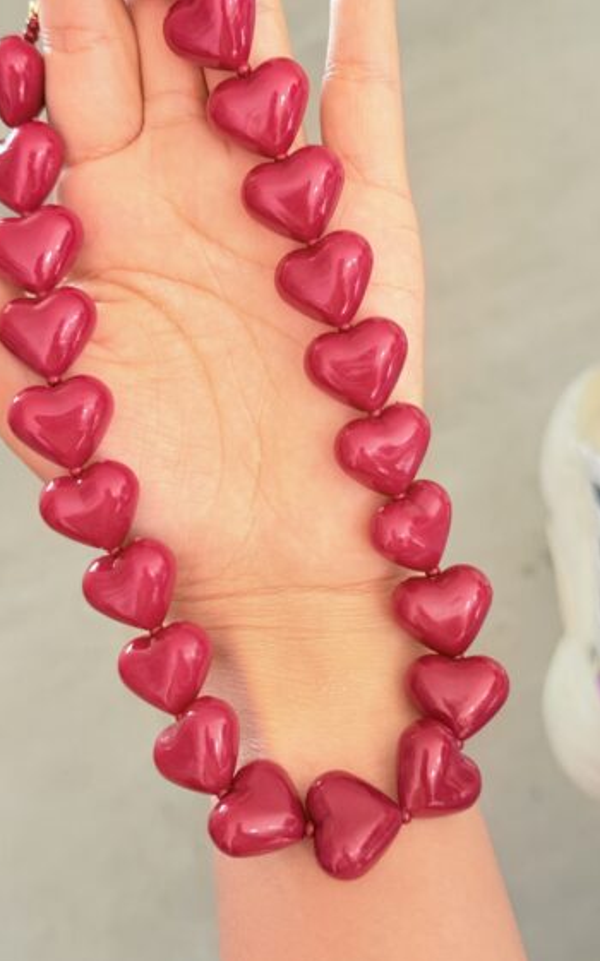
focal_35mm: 52
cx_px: 286
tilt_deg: -51.4
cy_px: 489
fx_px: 1362
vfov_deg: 38.9
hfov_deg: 24.8
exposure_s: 1/60
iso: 160
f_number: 1.78
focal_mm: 6.76
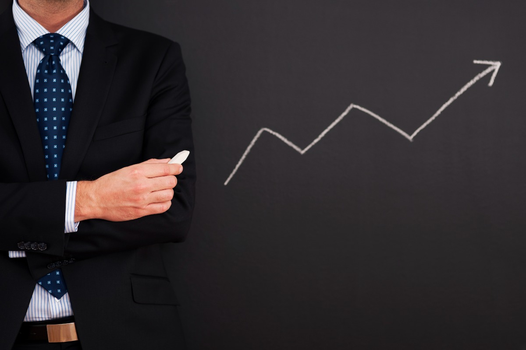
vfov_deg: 16.1
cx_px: 263
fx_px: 1242
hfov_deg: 23.9
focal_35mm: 85
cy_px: 175
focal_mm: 85
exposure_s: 1/100
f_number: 3.2
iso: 100
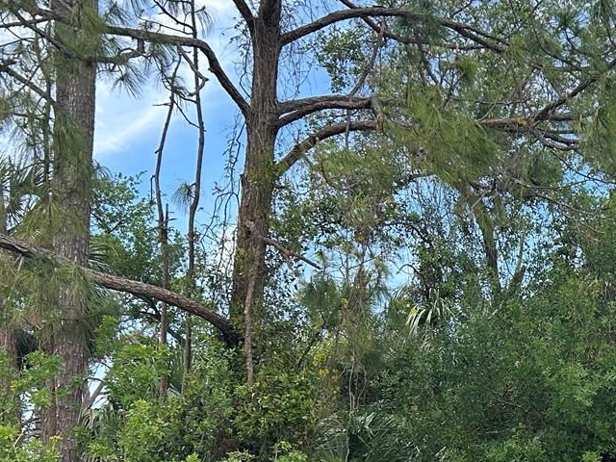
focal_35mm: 65
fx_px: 1157
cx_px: 621
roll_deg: -0.4
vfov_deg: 21.7
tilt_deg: +6.4
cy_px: 467
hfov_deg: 28.0
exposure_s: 1/1553
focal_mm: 5.7
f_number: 1.5
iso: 50
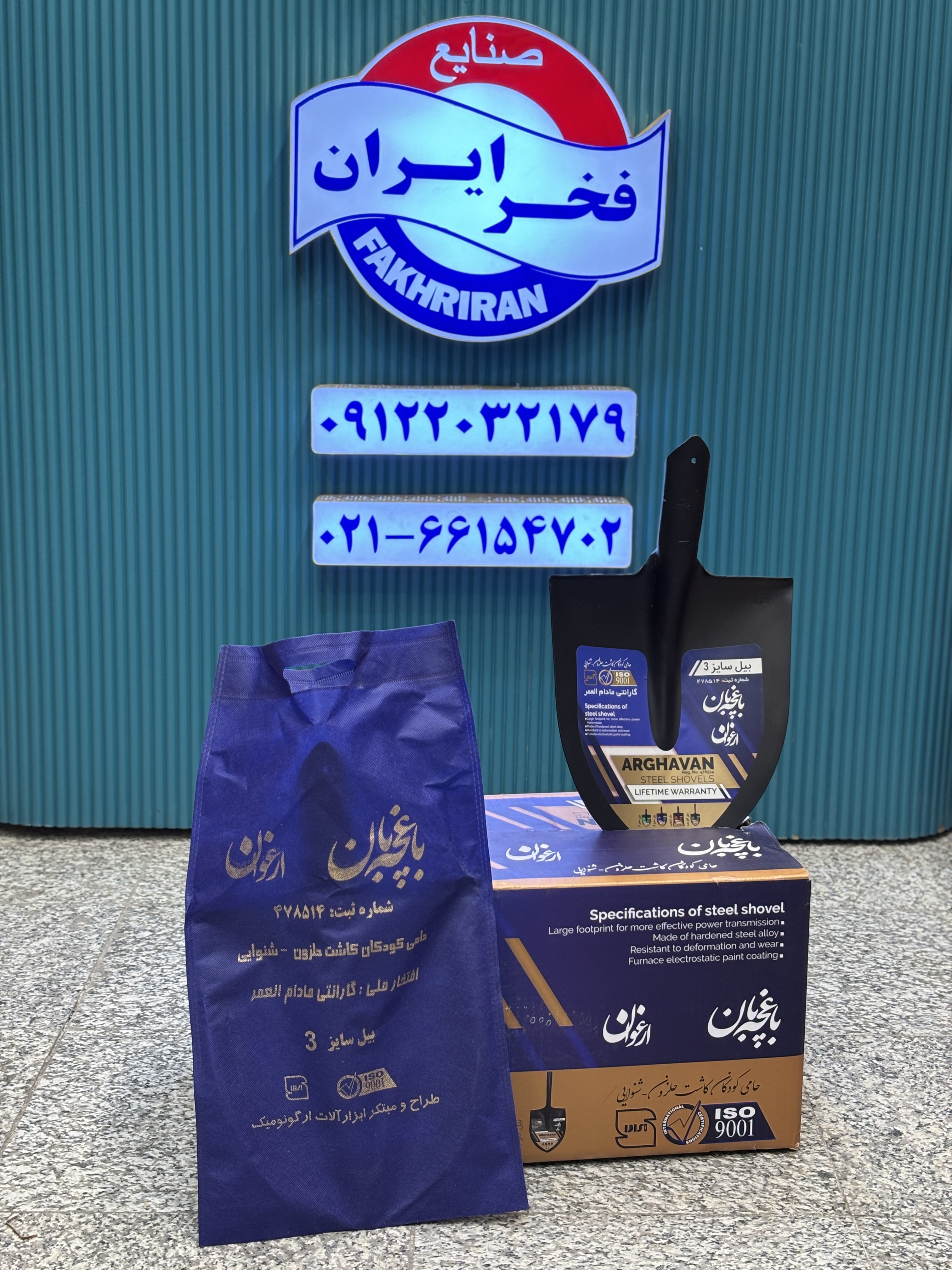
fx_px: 1907
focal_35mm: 52
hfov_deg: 28.0
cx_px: 476
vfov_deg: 36.8
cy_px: 635
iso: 50
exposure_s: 1/100
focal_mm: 5.96
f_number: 1.6
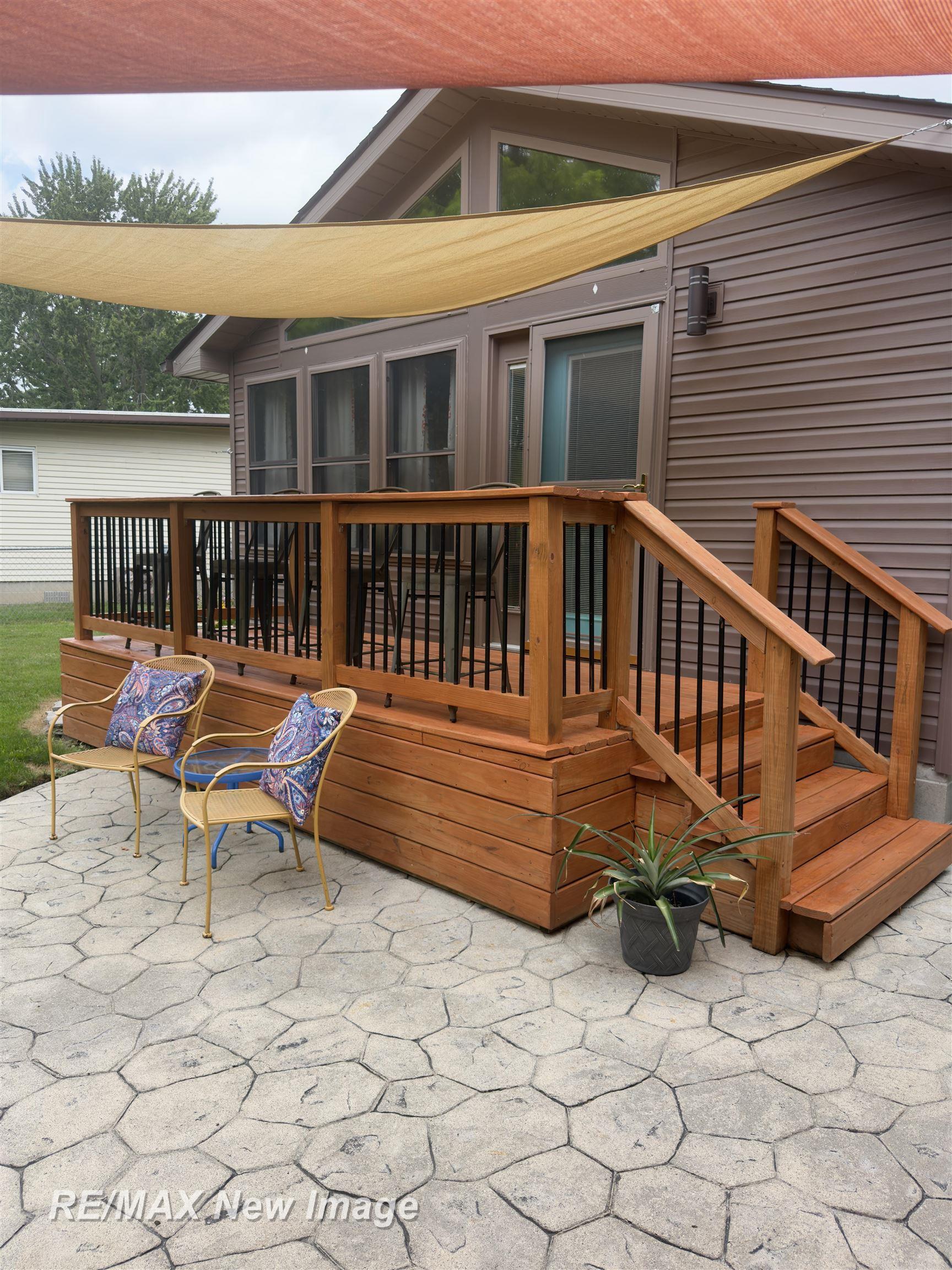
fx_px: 880
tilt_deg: -6.4
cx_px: 476
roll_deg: -1.8
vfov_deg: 71.6
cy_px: 635
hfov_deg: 56.8
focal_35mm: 24
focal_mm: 6.76
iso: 100
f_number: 1.78
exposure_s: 1/997
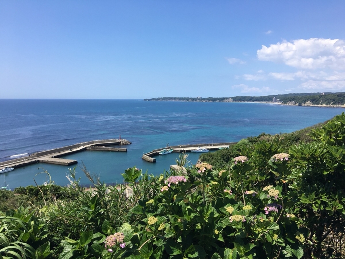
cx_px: 172
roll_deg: +0.0
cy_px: 130
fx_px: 289
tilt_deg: -5.8
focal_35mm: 29
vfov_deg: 48.2
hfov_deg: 61.7
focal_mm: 4.15
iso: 25
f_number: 2.2
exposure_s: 1/1326
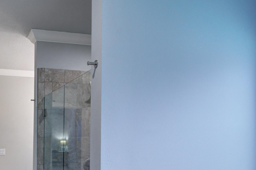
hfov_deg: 54.4
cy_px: 126
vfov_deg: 41.1
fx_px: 219
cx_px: 36
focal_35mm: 31
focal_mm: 11
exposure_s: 1/30
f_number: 9
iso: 400
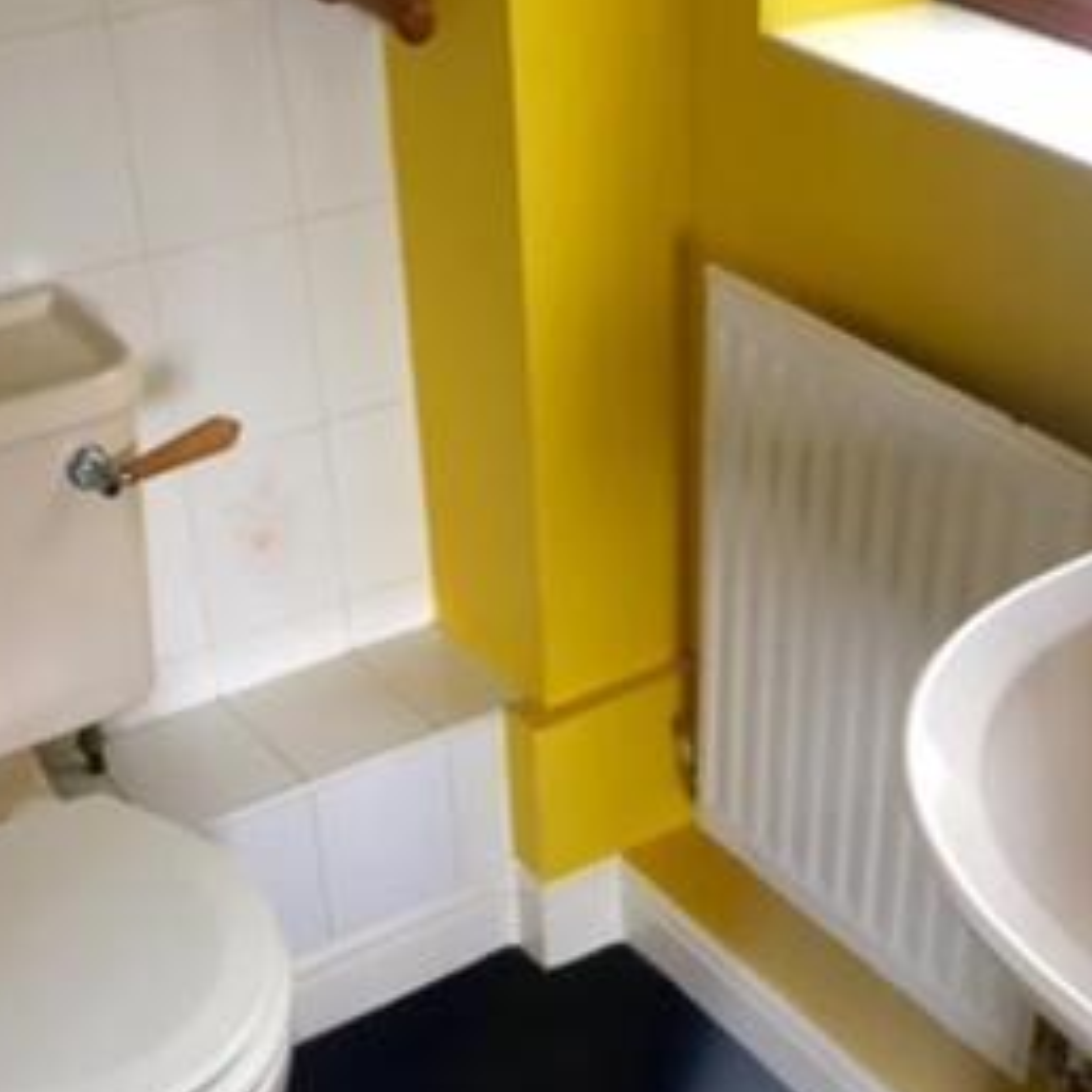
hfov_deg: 29.4
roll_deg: +0.9
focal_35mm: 58
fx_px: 2070
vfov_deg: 29.1
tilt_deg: -36.7
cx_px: 705
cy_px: 823
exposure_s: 1/33
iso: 100
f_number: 2.2
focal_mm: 4.15
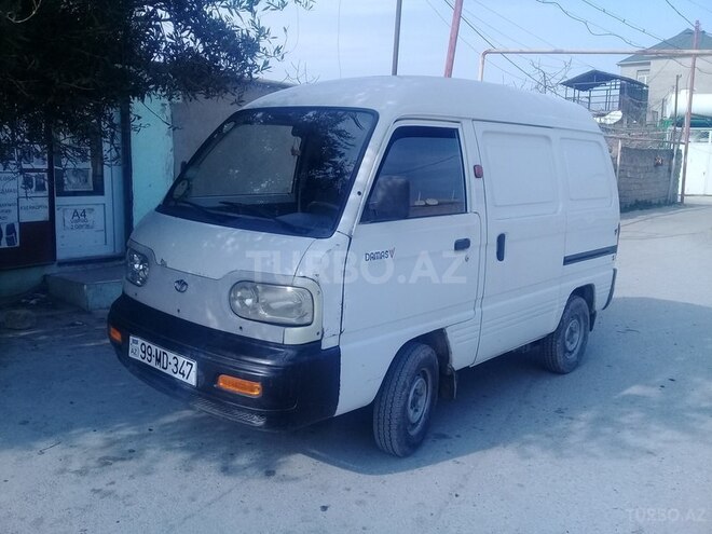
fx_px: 638
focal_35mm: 31
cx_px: 356
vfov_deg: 45.4
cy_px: 267
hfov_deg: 58.4
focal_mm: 3.3
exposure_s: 1/928
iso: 64
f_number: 2.2
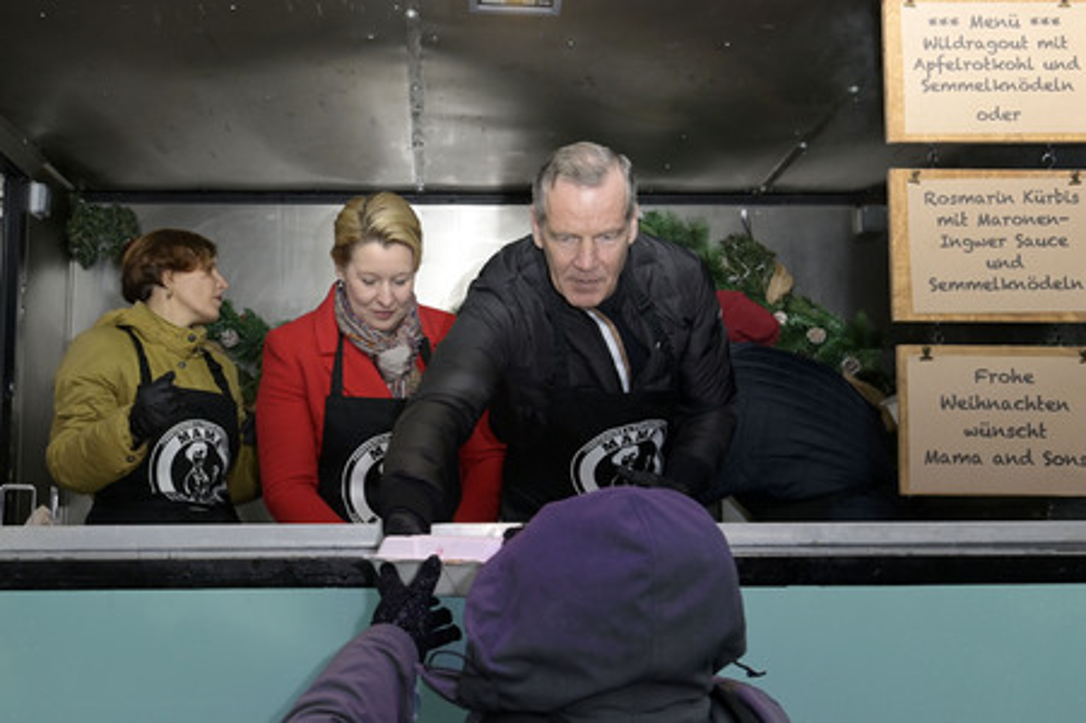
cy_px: 362
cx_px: 543
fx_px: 1055
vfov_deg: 37.8
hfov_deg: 54.5
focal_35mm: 35
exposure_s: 1/250
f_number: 6.3
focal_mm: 35
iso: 1600
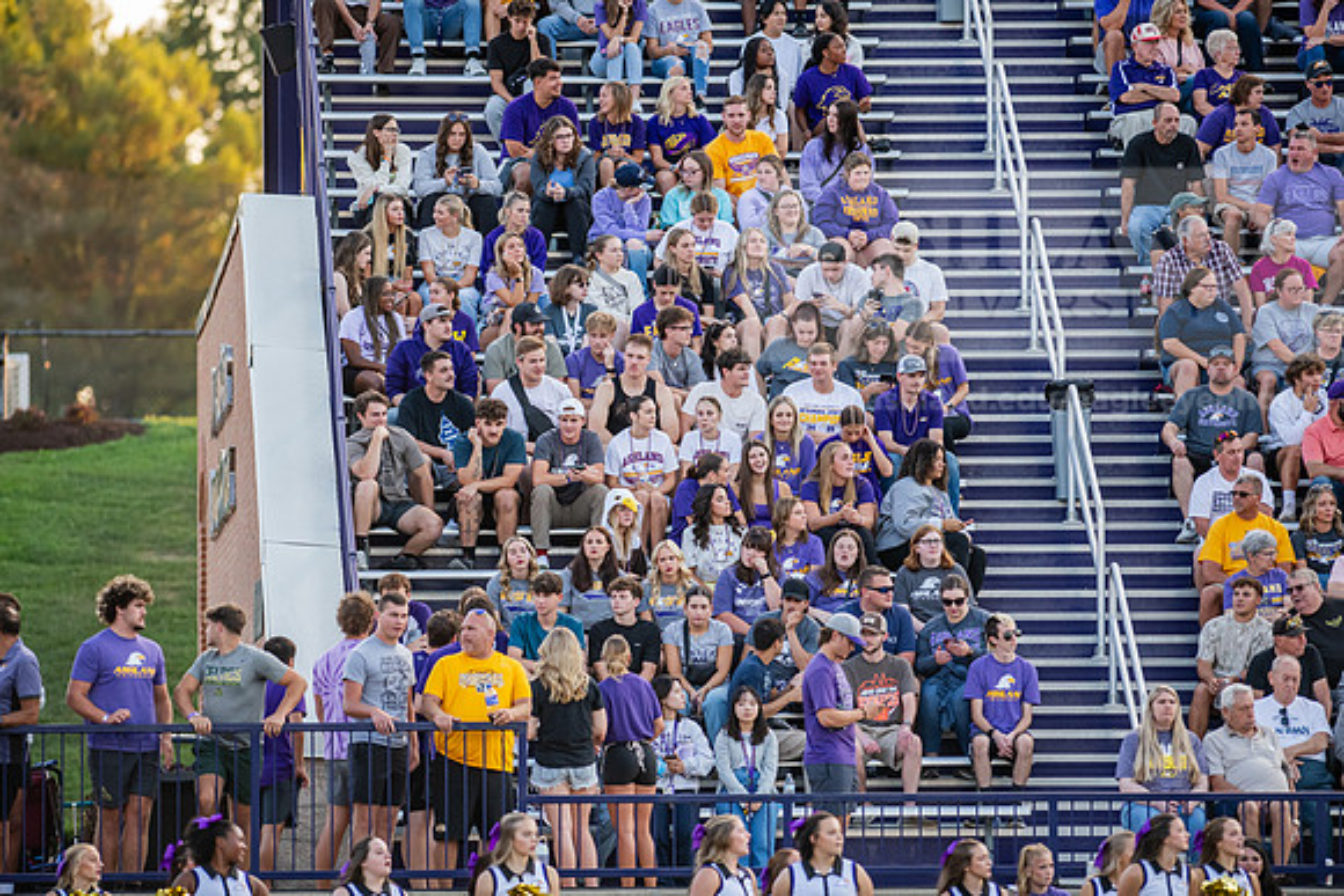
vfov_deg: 4.6
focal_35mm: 300
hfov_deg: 6.9
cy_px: 448
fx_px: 11202
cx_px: 672
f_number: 3.2
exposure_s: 1/1000
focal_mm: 300
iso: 1000
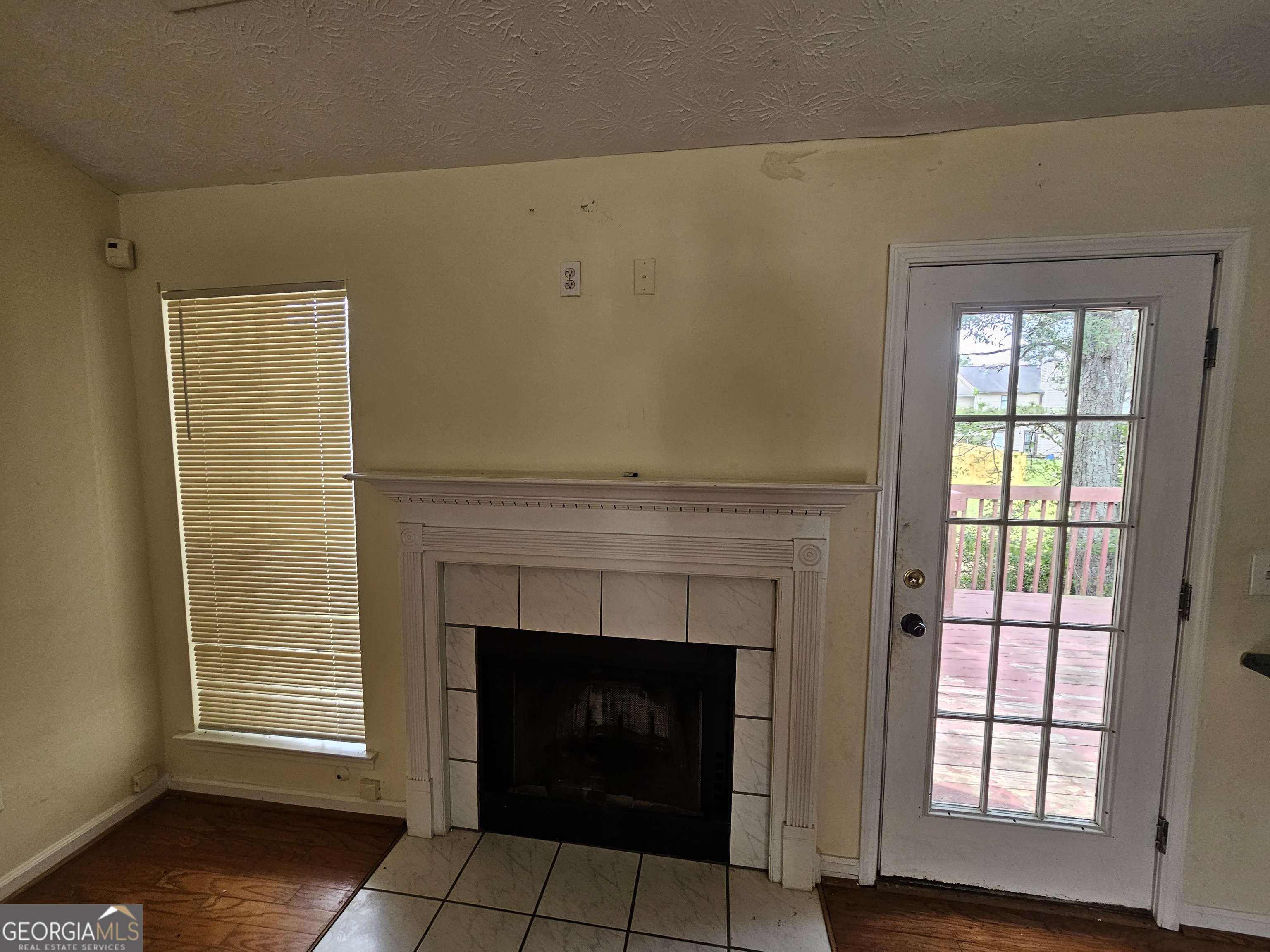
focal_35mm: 13
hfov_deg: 106.2
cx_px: 635
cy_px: 476
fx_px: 477
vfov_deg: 89.9
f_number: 2.2
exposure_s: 1/100
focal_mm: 2.2
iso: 100
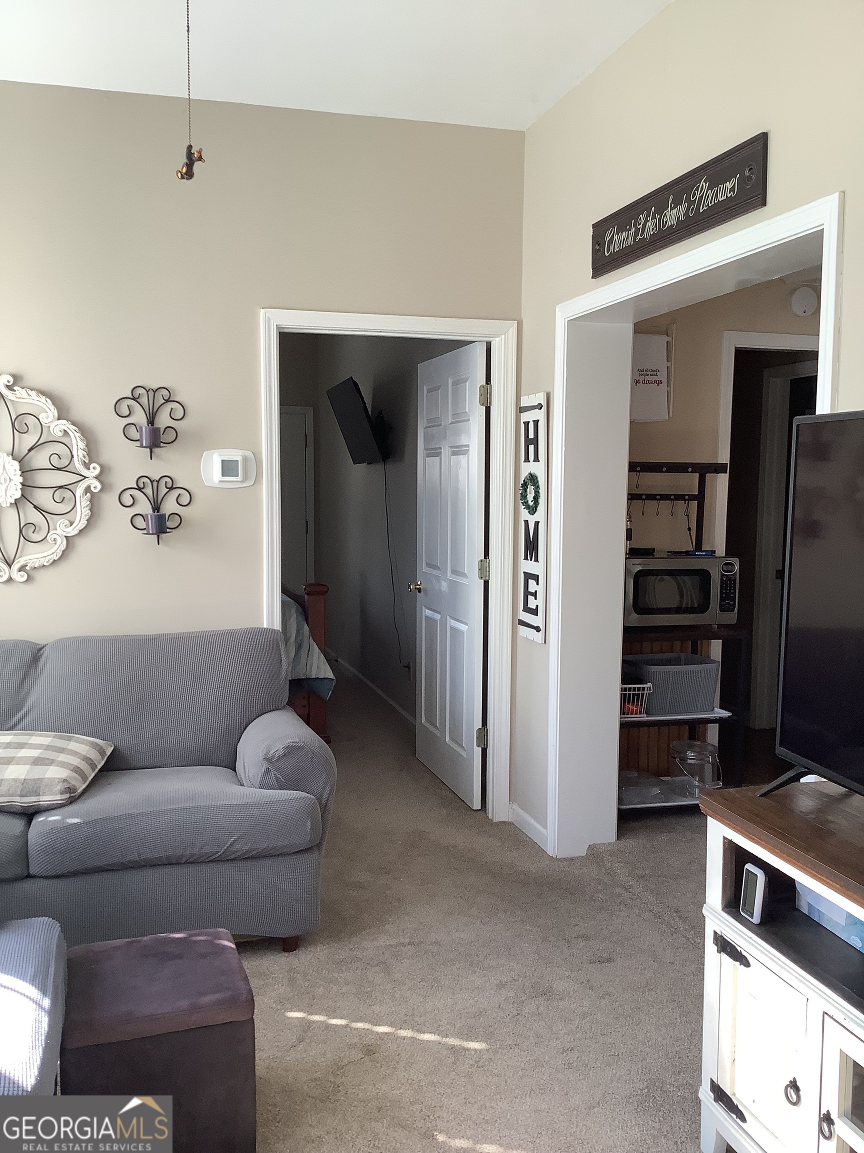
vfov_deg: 58.4
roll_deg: -0.2
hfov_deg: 45.4
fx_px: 1032
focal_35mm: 31
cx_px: 432
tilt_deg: -5.7
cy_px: 576
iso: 50
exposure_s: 1/60
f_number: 2.4
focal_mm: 3.3
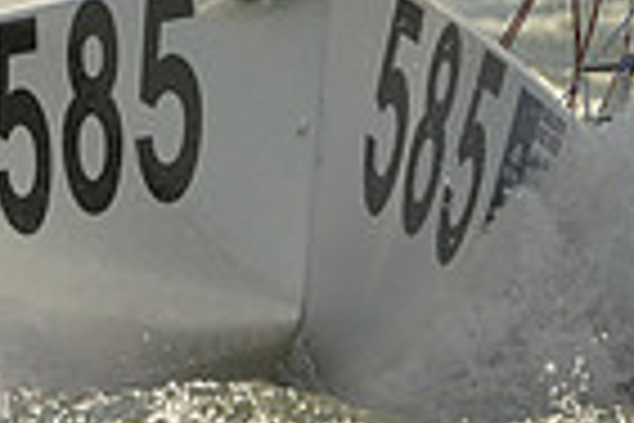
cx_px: 513
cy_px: -362
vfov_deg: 1.0
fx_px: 25323
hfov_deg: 1.4
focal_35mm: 1438
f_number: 10
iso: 280
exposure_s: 1/1600
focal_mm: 350
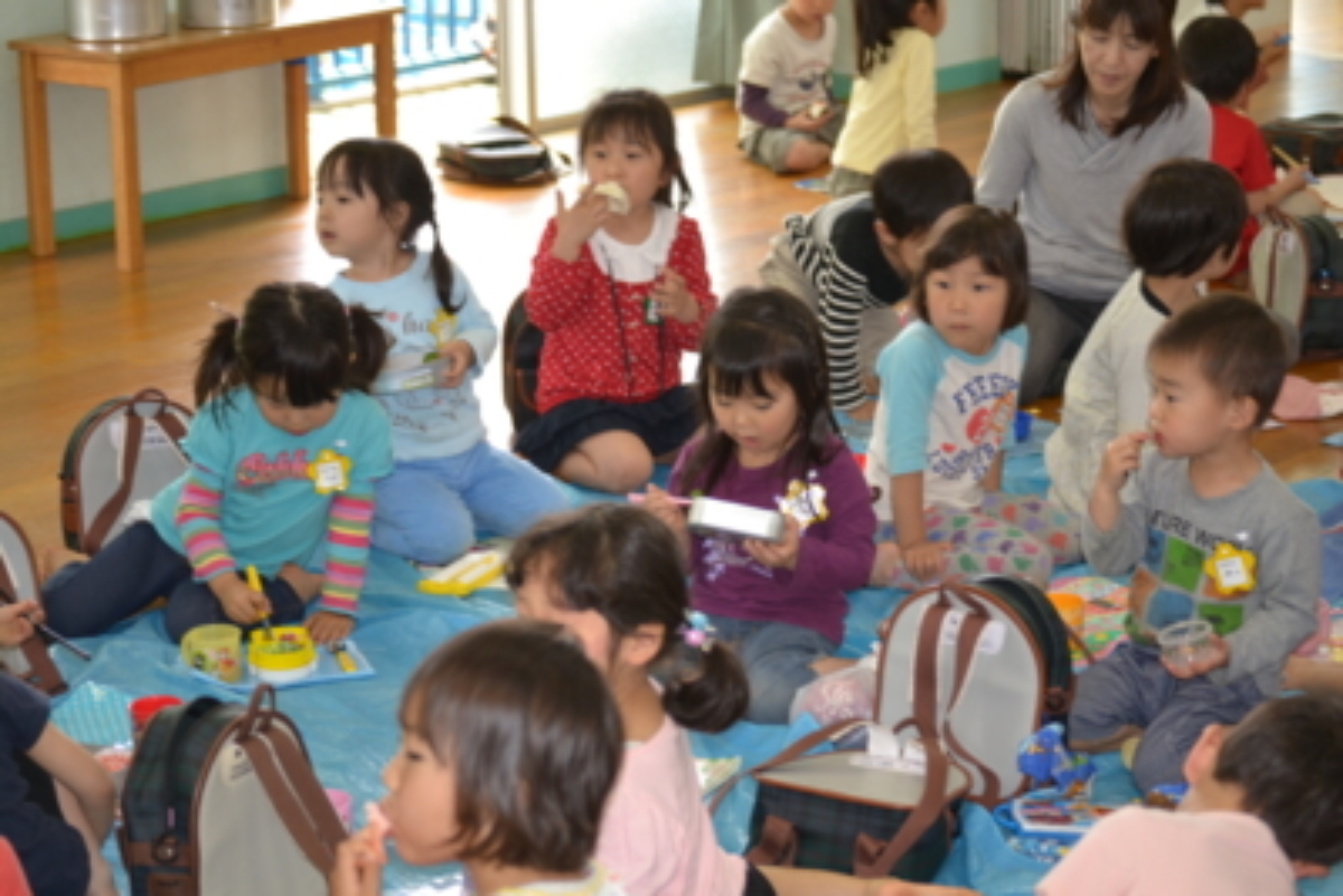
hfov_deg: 24.6
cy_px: 448
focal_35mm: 82
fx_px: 3079
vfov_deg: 16.6
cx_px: 672
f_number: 4
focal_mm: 55
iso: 250
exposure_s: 1/30
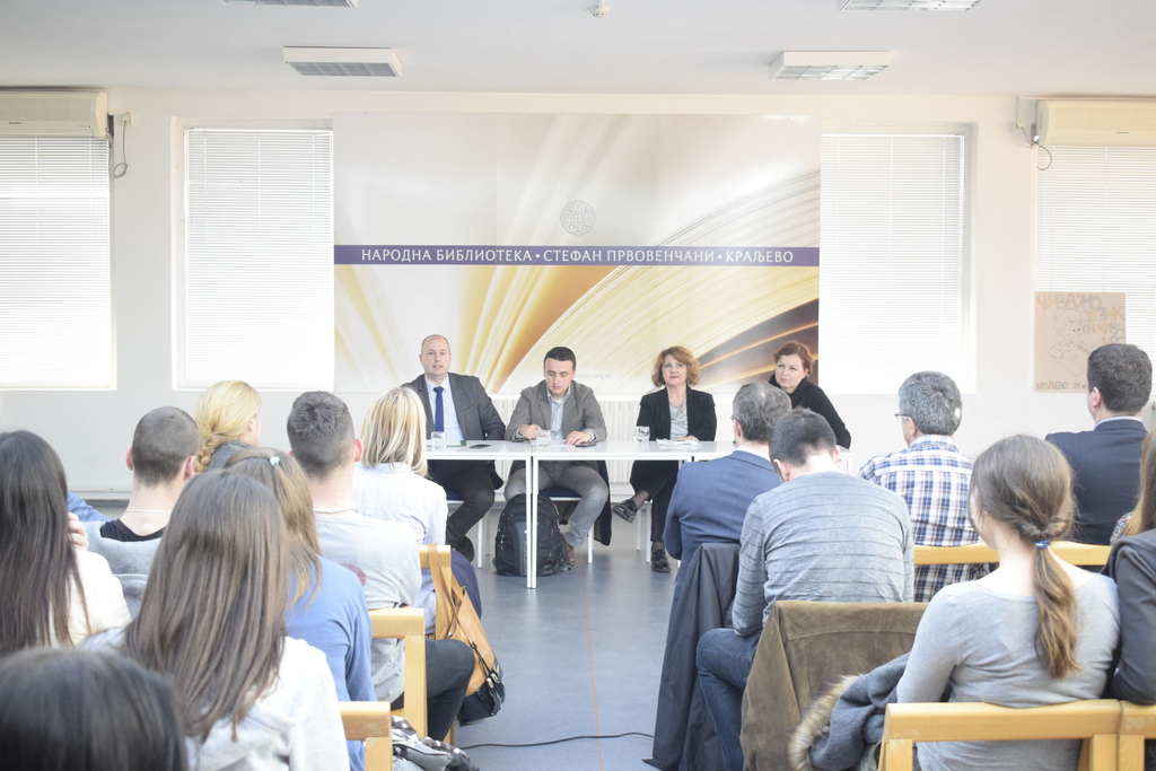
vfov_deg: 28.1
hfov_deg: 41.1
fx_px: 1541
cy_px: 386
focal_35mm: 48
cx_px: 578
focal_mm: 32
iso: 1600
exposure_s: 1/100
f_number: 4.5
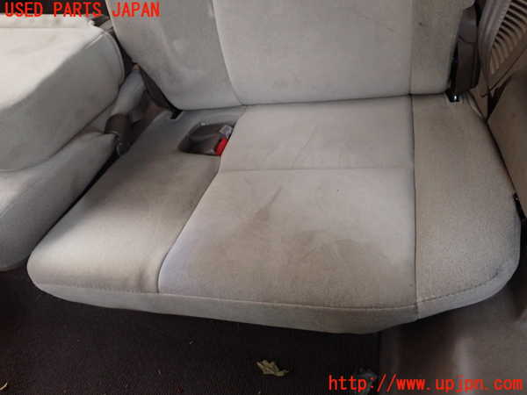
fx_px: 457
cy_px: 198
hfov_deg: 60.0
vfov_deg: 46.8
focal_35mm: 30
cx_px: 264
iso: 640
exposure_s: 1/30
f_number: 2.3
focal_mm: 5.4
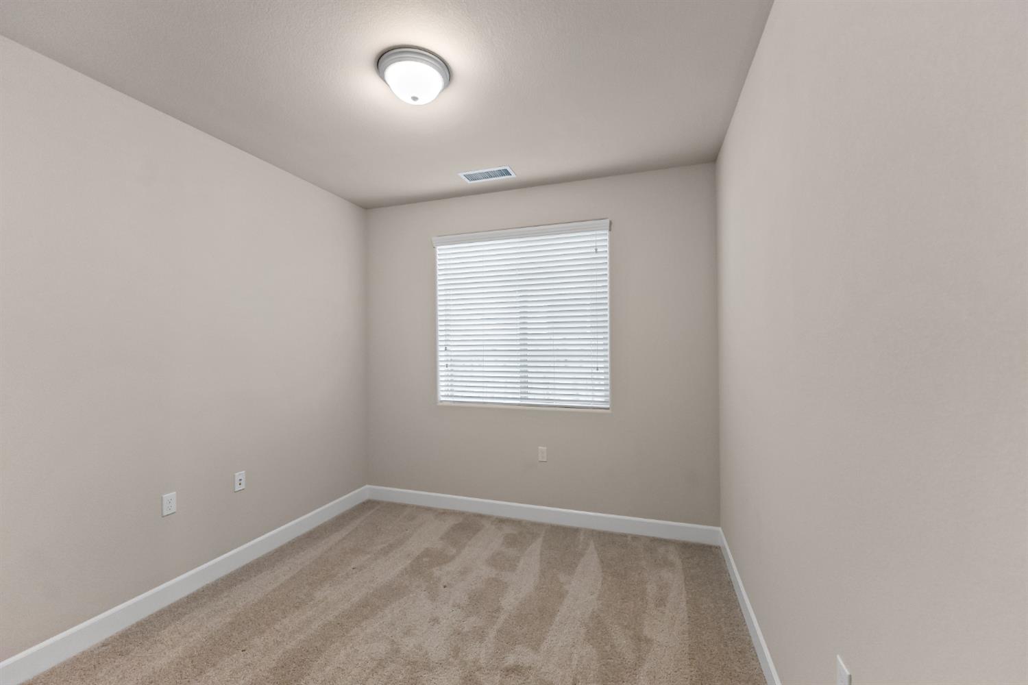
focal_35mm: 14
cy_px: 342
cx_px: 514
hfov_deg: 104.3
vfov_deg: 81.2
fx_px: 400
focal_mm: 14
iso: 1000
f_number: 4
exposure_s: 1/160
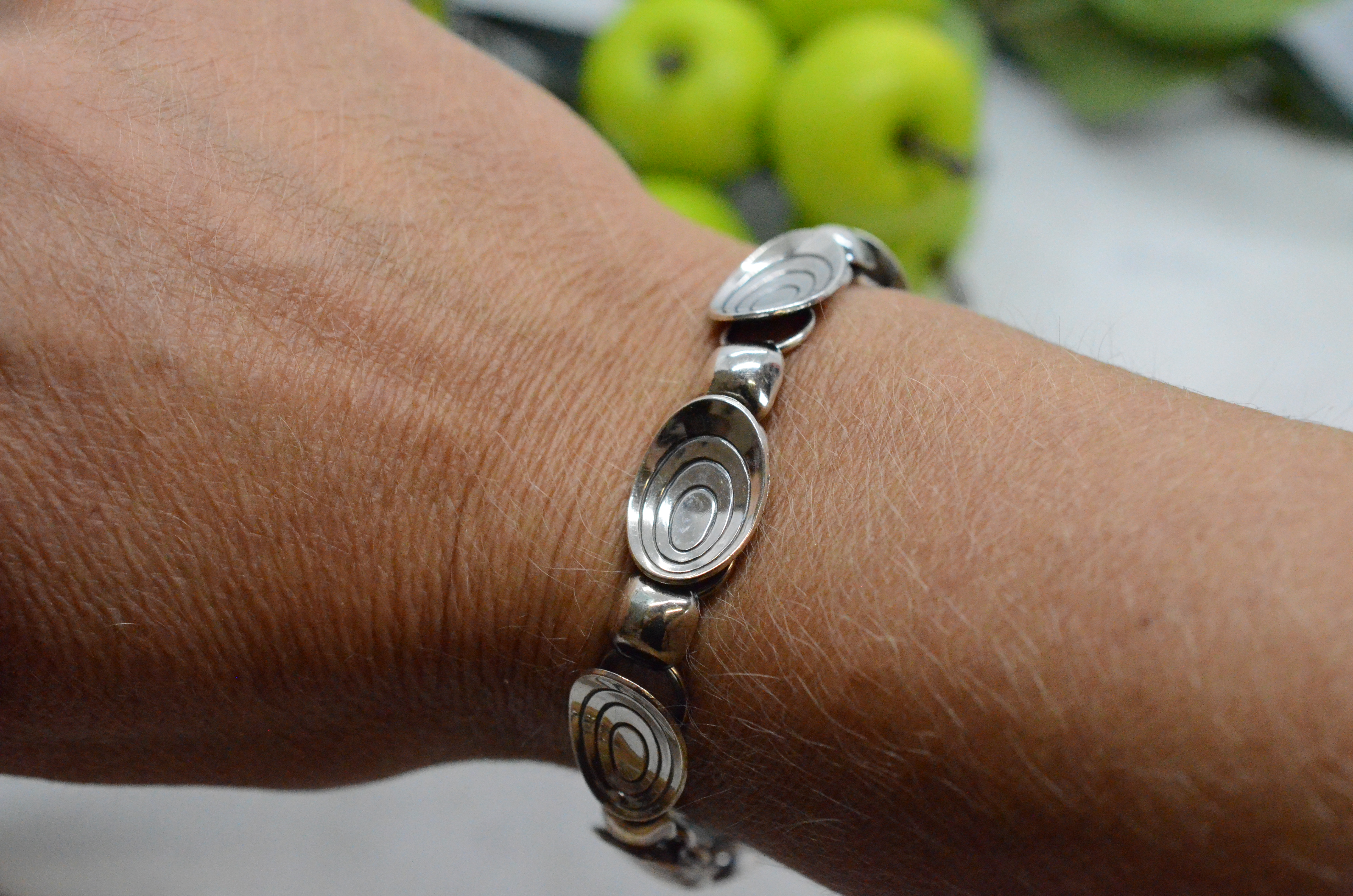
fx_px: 2250
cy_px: 448
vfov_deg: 22.5
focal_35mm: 60
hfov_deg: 33.5
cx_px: 676
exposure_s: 1/3200
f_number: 6.3
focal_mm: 40
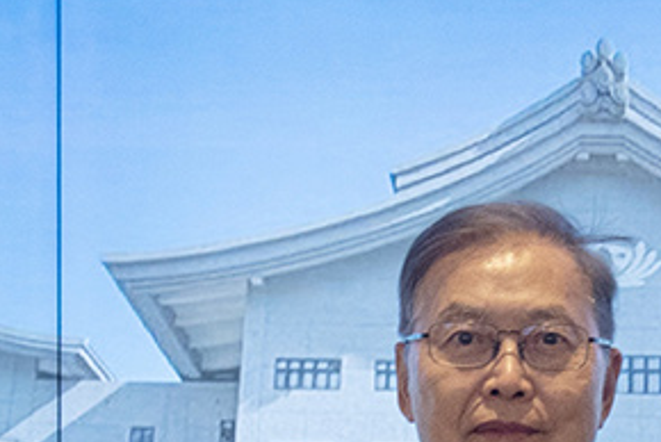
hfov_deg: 13.0
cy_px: 472
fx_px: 2896
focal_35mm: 158
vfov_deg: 8.7
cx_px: 303
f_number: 5
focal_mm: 30.5
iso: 500
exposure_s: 1/160
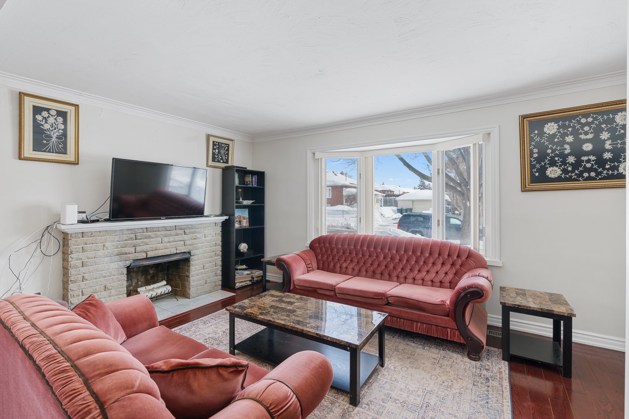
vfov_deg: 73.7
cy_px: 210
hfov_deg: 96.7
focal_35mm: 16
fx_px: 280
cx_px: 314
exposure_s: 1/3
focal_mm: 16
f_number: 8
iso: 100
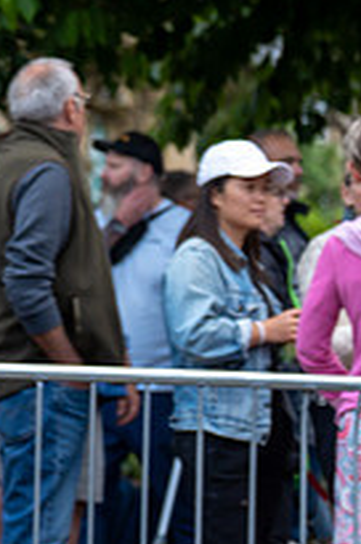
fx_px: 3637
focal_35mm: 241
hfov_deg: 5.6
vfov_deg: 8.5
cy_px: 373
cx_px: -350
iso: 640
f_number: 2.8
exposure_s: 1/800
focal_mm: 85
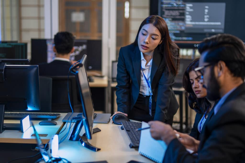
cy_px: 82
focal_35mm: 50
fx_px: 340
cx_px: 122
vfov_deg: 27.0
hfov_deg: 39.6
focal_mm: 50
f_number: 1.4
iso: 320
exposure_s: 1/320
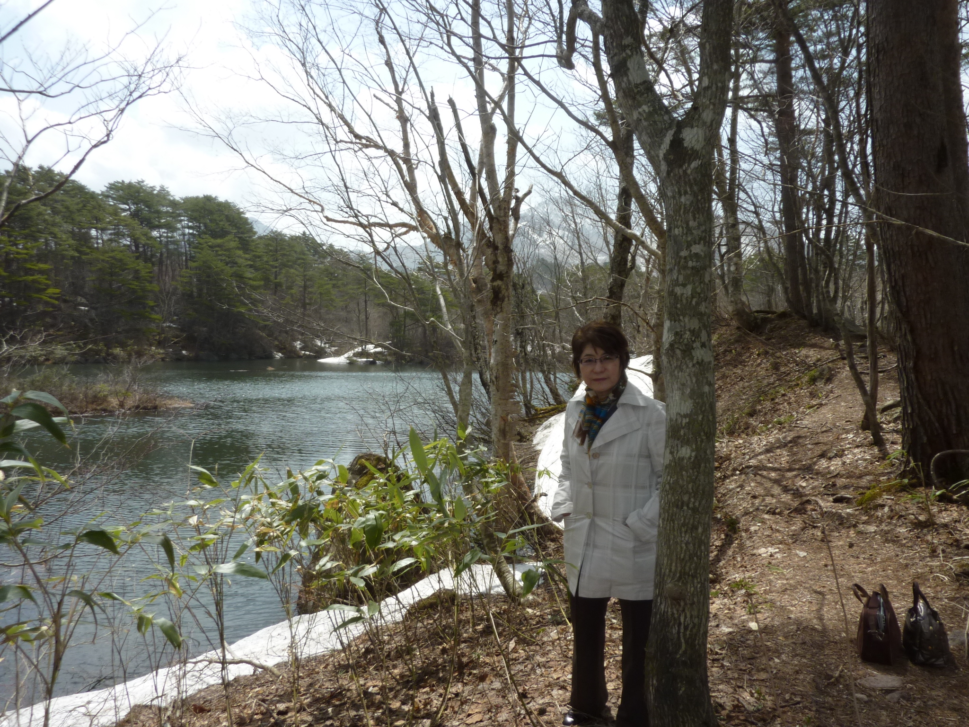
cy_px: 364
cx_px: 484
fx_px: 700
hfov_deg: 69.4
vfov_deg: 54.9
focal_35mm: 25
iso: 100
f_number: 5
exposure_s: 1/500
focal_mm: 4.1
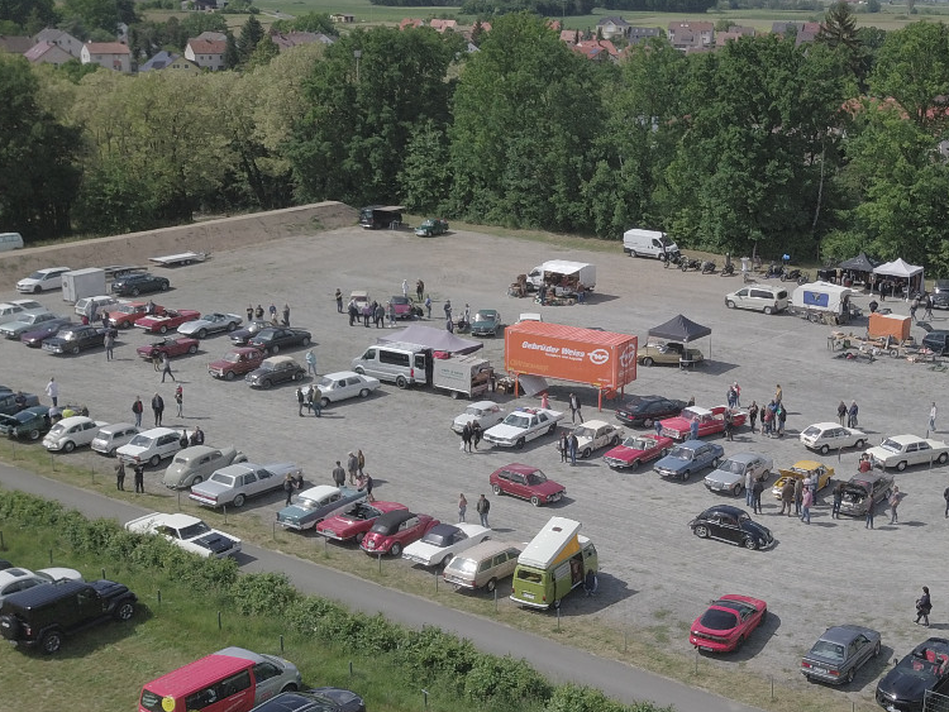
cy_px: 383
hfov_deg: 36.2
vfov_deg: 28.0
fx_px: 1426
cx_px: 668
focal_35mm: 52
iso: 100
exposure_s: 1/1984
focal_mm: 4.7
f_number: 2.2
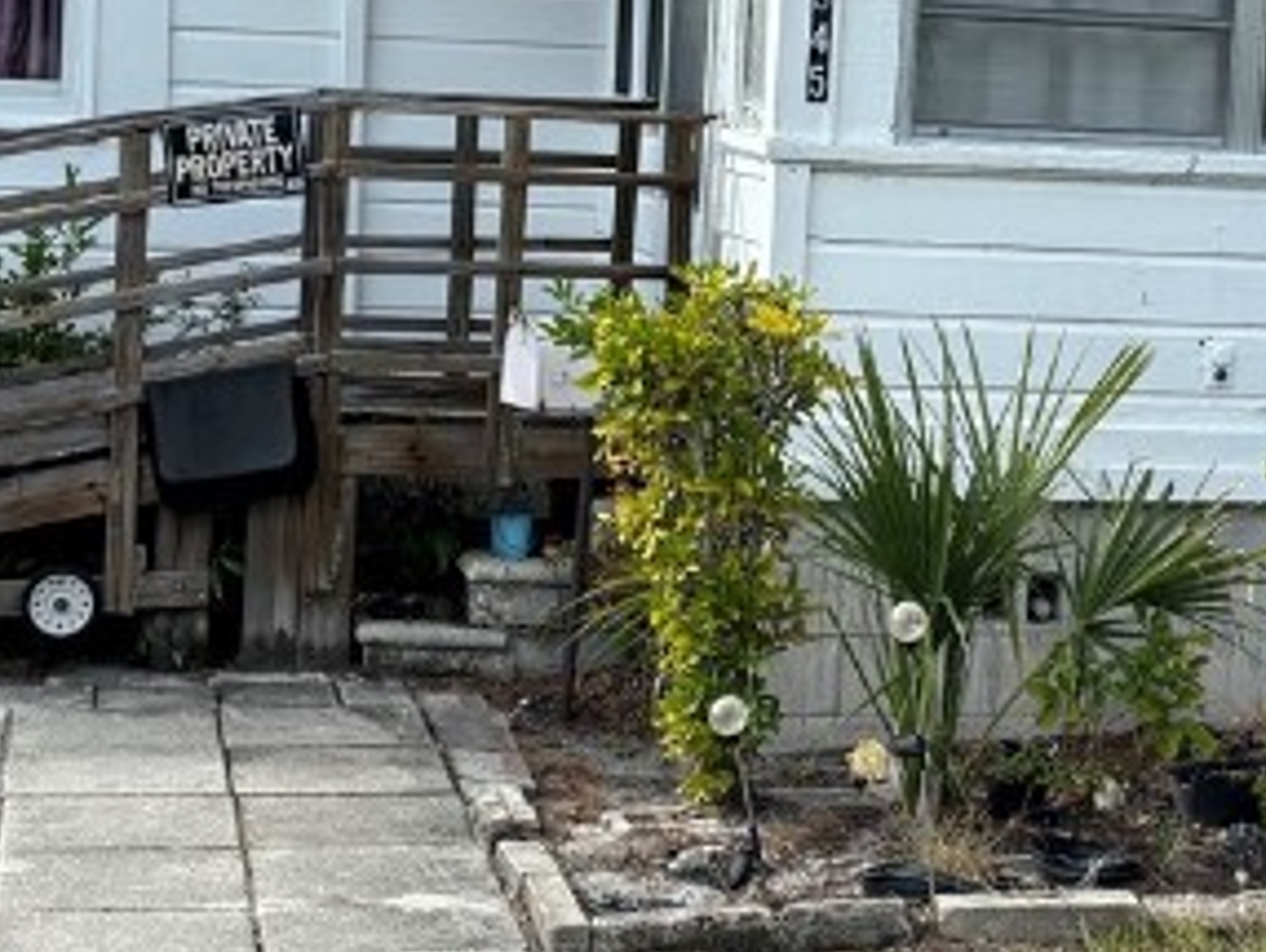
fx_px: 3404
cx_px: 872
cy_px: 186
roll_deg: -2.6
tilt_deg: -2.6
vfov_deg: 15.8
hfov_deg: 21.0
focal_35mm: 93
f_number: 1.6
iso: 50
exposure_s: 1/1458
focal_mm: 5.96
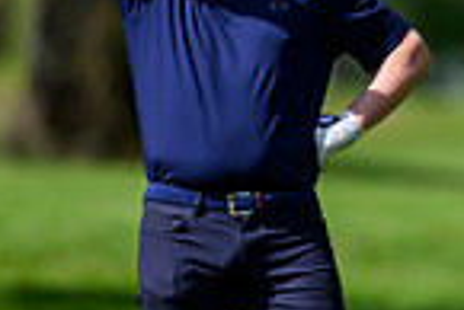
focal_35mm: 1597
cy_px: 145
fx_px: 20604
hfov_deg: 1.3
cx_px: 896
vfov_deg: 0.9
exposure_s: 1/5000
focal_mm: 400
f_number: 3.5
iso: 500
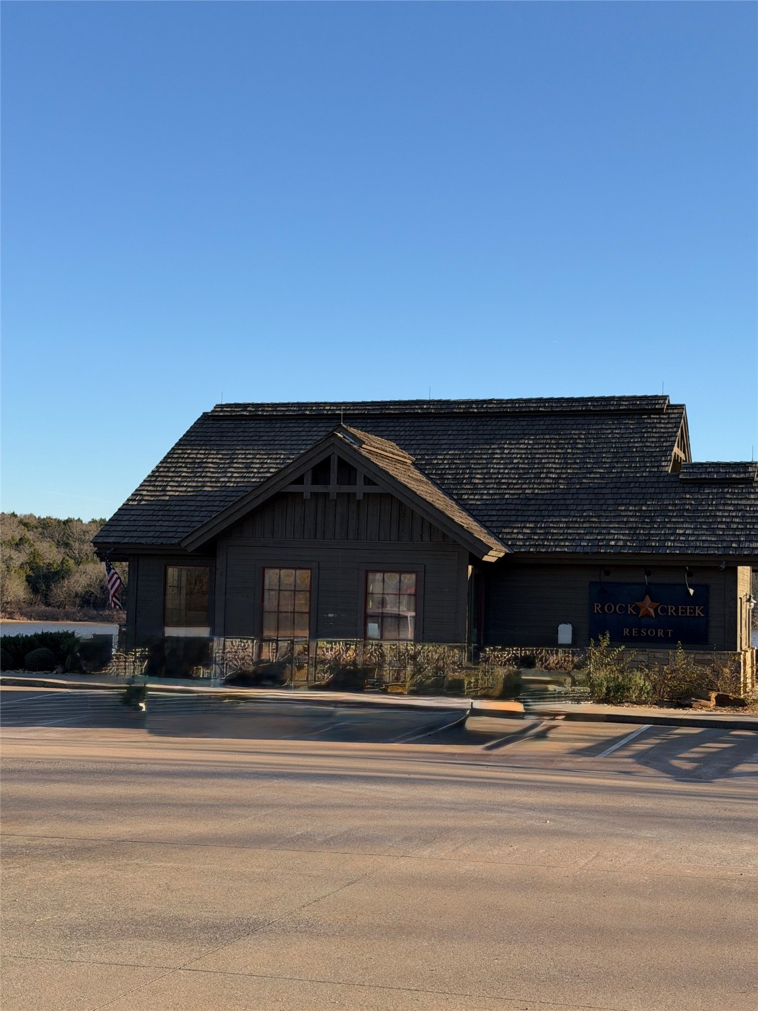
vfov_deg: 39.7
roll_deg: -1.0
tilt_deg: +3.0
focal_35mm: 48
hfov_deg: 30.3
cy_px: 506
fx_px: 1401
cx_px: 379
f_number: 1.78
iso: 64
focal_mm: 6.76
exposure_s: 1/2865
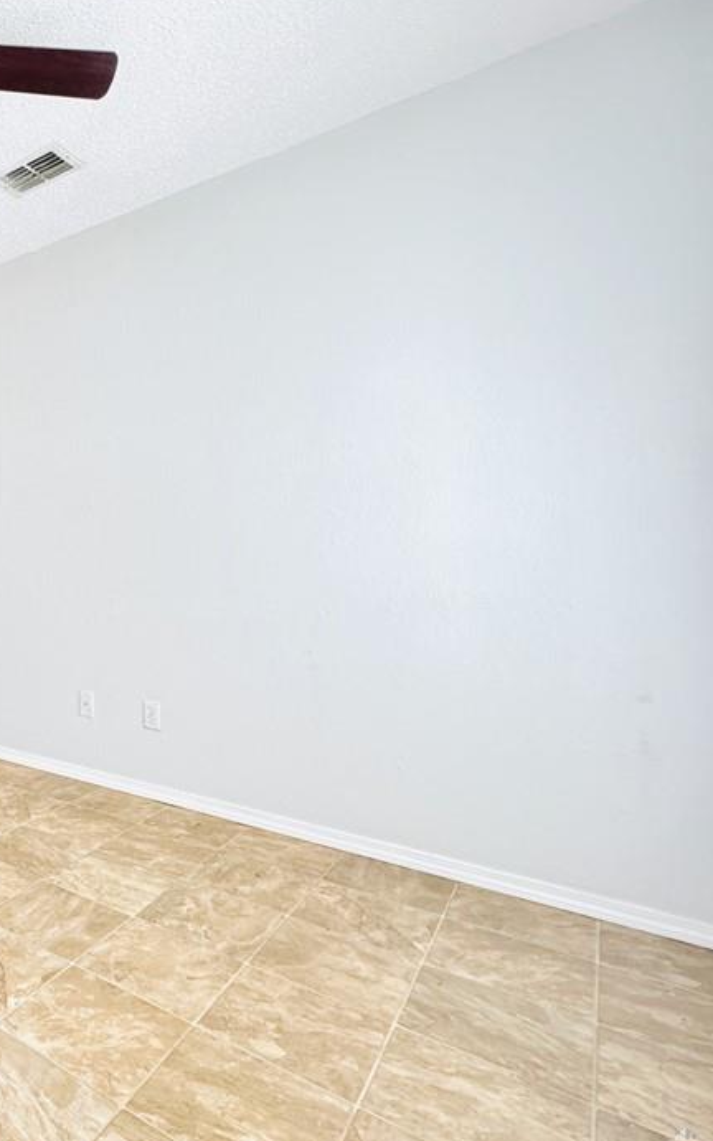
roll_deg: -0.8
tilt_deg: -0.6
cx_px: -78
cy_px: 558
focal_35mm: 22
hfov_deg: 42.7
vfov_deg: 79.6
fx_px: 684
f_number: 2.2
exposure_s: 1/91
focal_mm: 2.22
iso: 320
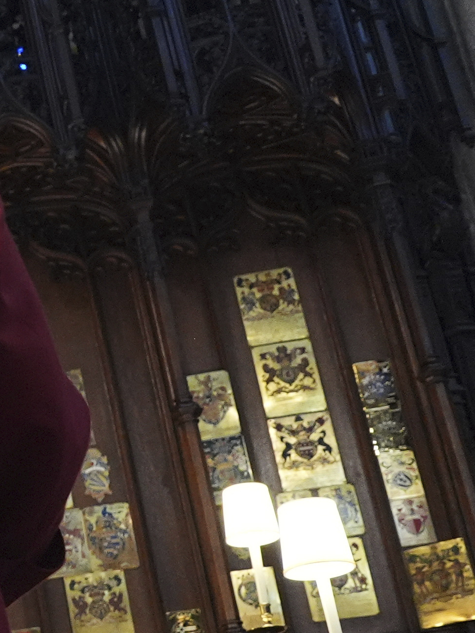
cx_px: -805
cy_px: 300
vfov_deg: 18.4
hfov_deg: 10.8
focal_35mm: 107
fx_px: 1958
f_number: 2.8
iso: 3200
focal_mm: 24
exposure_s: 1/100
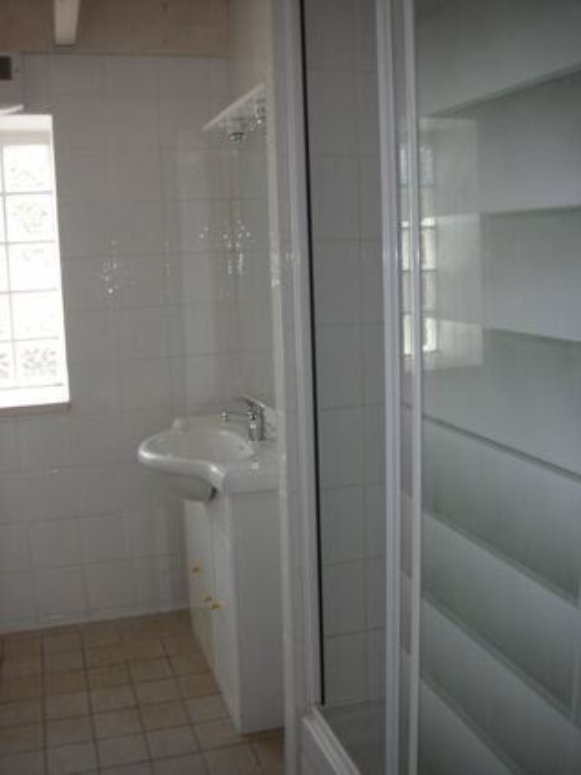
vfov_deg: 52.6
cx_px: 290
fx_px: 784
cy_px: 388
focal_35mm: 35
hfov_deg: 40.7
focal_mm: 5.8
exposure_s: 1/30
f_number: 3
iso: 50
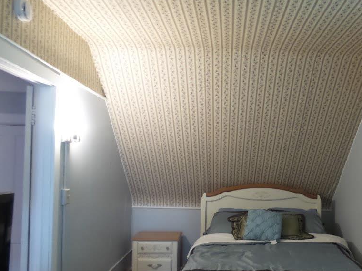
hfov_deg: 57.1
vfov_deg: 45.2
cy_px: 162
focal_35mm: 31
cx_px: 242
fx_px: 324
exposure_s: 1/30
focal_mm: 4.1
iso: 800
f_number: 2.8
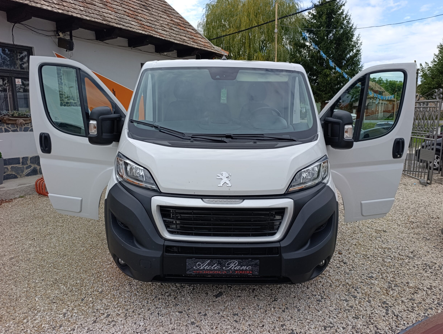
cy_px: 168
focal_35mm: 24
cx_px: 226
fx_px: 308
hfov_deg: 71.5
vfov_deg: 57.0
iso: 50
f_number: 1.6
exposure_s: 1/285
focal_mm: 6.14
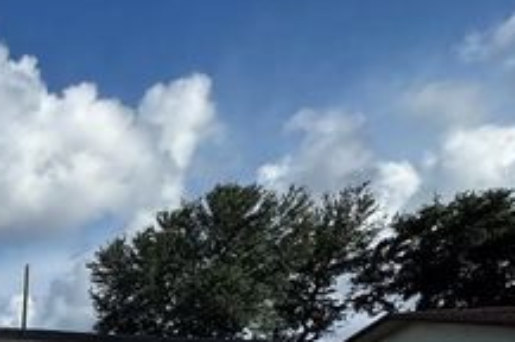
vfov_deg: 24.4
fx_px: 614
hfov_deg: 32.2
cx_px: -180
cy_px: 511
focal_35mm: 43
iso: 50
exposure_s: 1/1346
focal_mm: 2.22
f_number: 2.2
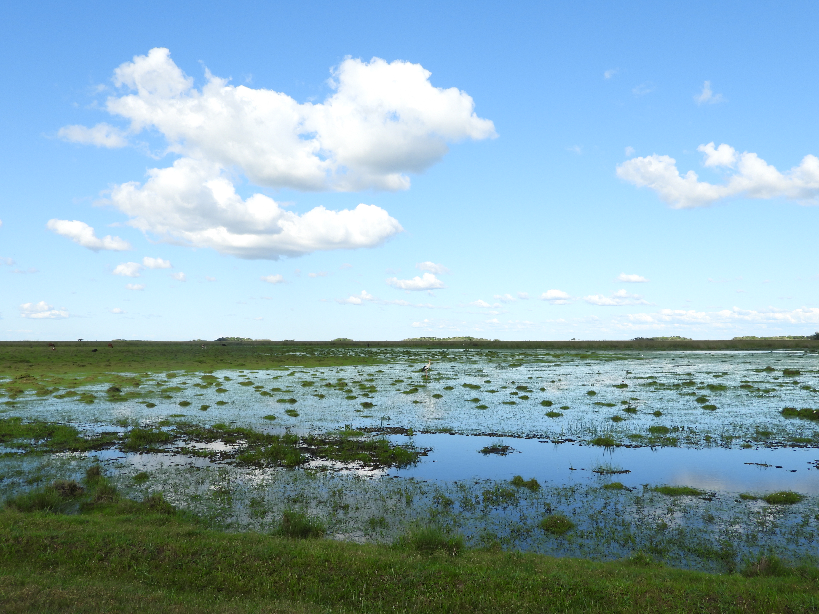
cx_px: 410
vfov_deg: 46.8
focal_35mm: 30
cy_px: 307
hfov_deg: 60.0
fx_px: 710
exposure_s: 1/1600
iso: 100
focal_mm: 5.4
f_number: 3.2
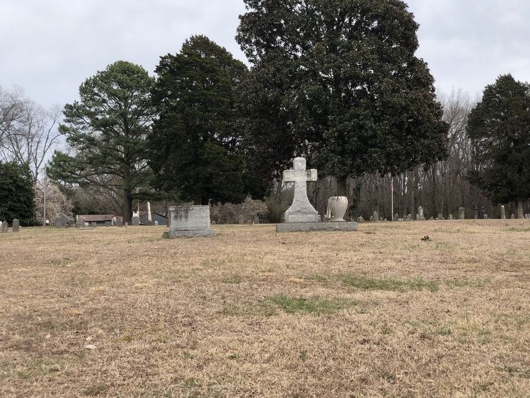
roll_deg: +2.1
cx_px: 274
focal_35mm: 54
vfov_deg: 27.0
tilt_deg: +2.3
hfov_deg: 35.5
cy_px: 204
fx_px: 827
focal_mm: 6
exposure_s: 1/273
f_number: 2.4
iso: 16
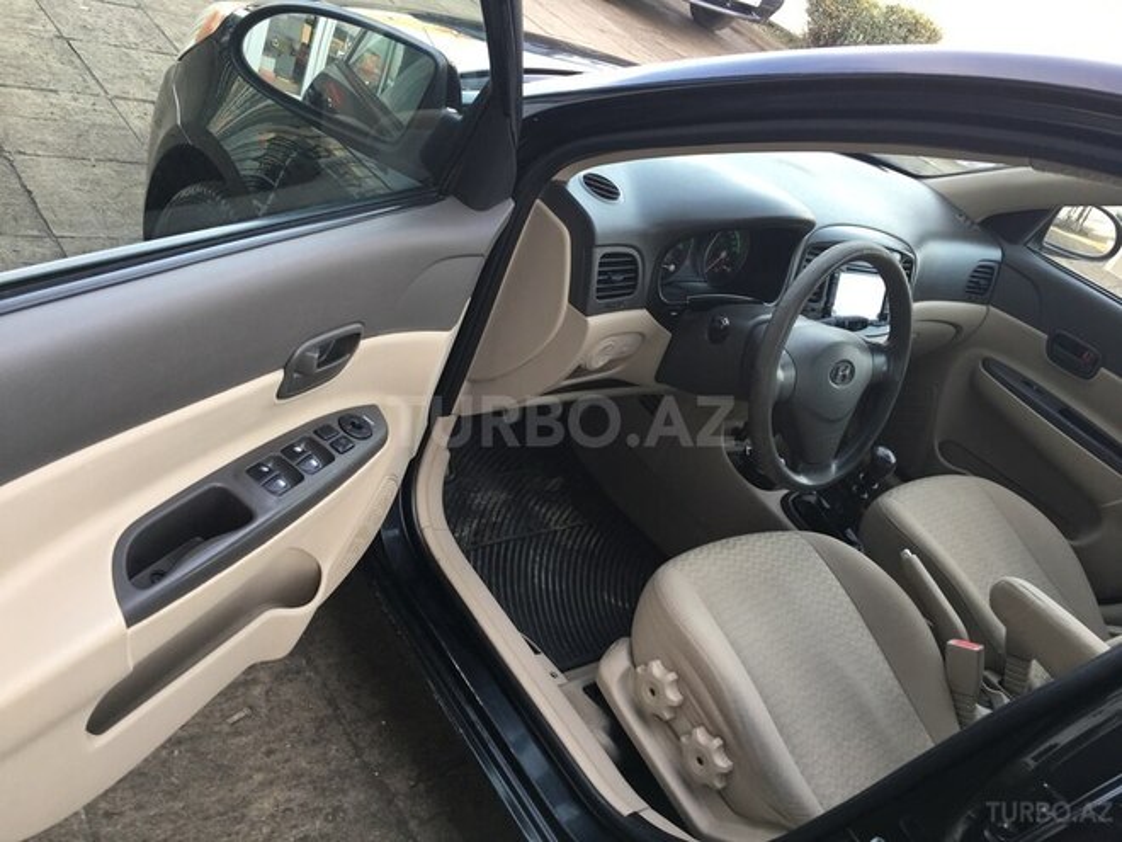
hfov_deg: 61.7
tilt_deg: -34.1
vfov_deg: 48.2
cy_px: 421
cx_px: 561
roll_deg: -23.0
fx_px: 940
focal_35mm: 29
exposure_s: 1/50
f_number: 2.2
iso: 32
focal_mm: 4.15
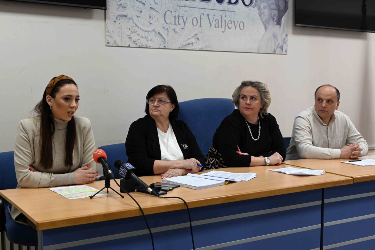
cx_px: 188
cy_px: 125
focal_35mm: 50
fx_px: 521
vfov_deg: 27.0
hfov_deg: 39.6
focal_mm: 50
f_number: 5.6
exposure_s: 1/125
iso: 1600
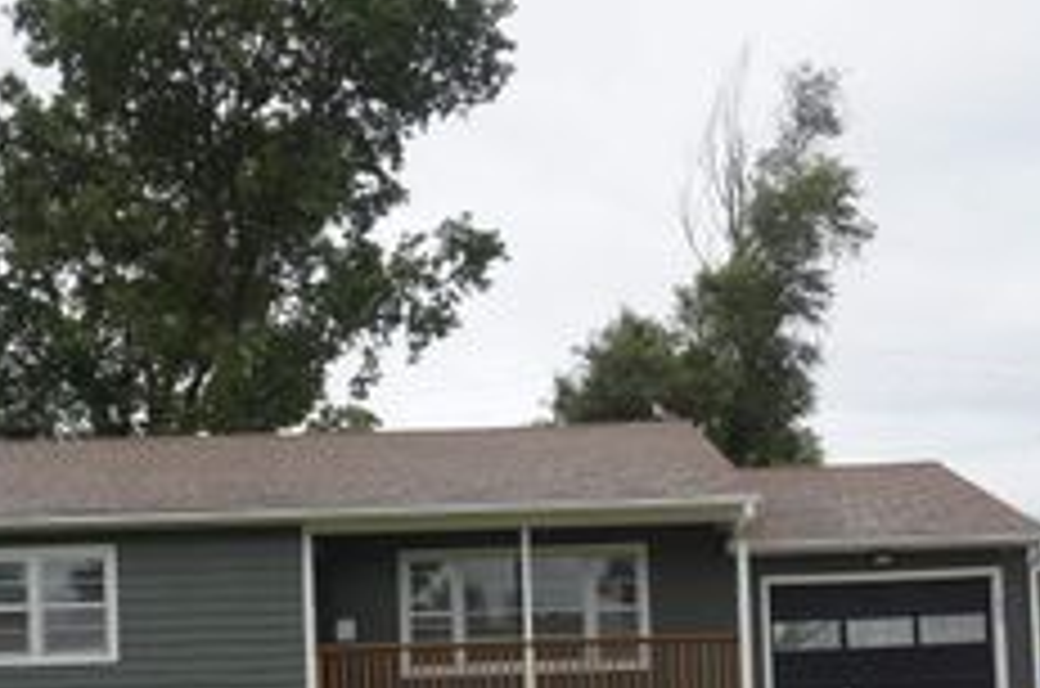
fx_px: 1499
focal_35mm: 52
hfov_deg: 38.2
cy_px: 670
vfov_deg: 24.8
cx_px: 491
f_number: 9
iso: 100
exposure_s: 1/125
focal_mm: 16
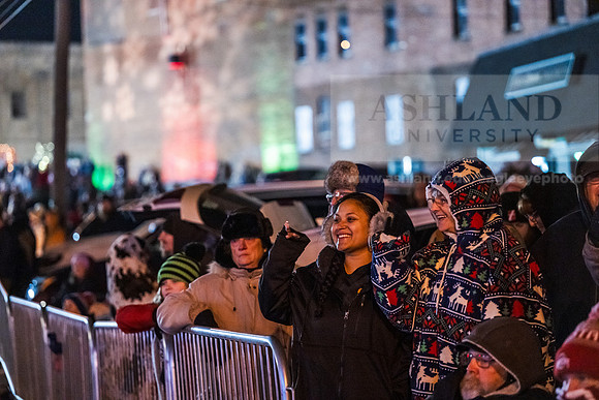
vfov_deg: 13.0
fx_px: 1747
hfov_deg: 19.5
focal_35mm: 105
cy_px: 200
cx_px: 300
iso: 8000
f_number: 2.8
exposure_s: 1/200
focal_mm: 105
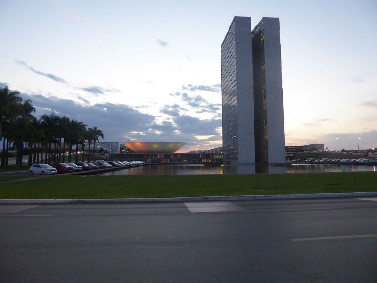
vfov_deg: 56.8
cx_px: 188
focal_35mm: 24
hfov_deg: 71.6
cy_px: 142
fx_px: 261
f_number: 3.3
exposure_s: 1/60
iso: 400
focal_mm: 4.3
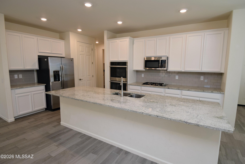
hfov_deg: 90.0
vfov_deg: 67.4
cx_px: 122
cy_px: 82
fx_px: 122
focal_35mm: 18
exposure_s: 1/60
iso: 560
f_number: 6.3
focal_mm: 12
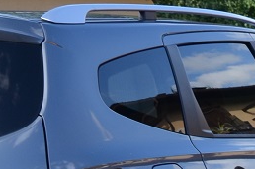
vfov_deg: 6.0
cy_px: 478
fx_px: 1519
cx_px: 680
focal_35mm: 215
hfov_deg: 8.5
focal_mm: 25
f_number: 7.1
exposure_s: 1/200
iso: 200
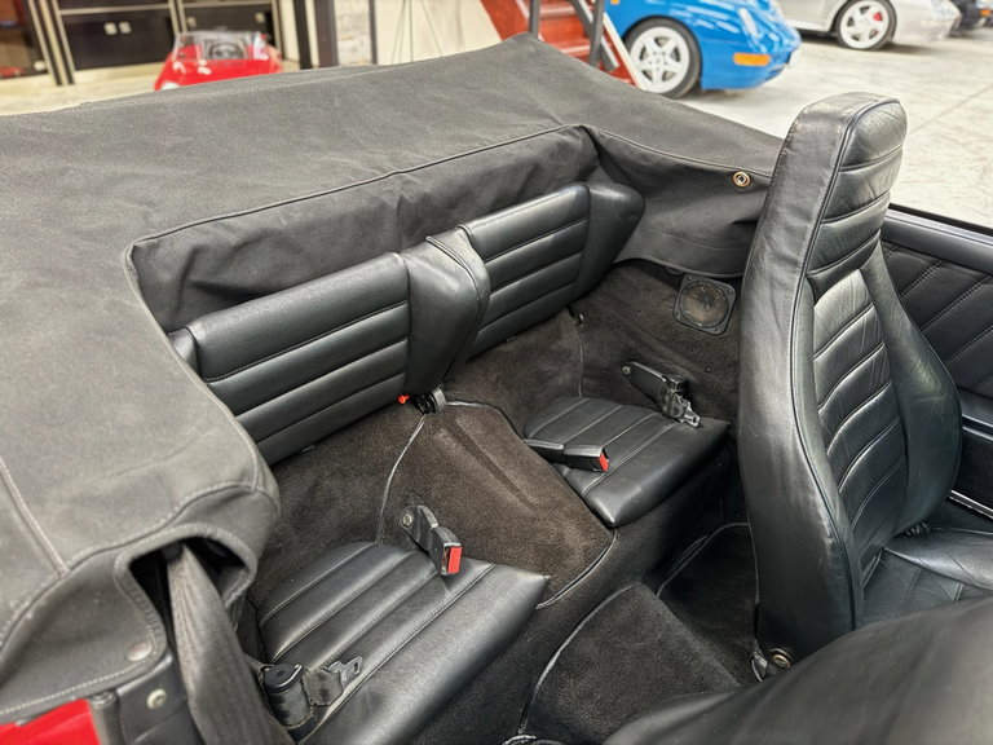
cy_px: 372
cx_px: 496
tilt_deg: -33.4
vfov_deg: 56.8
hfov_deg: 71.6
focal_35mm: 24
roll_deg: -1.4
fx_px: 688
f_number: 1.78
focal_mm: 6.76
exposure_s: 1/50
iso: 800
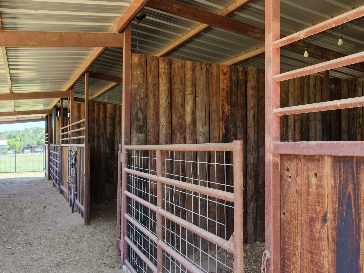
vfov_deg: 45.5
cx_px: 175
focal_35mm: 31
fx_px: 326
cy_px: 137
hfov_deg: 58.3
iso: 100
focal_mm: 14.45
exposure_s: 1/40
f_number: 2.8
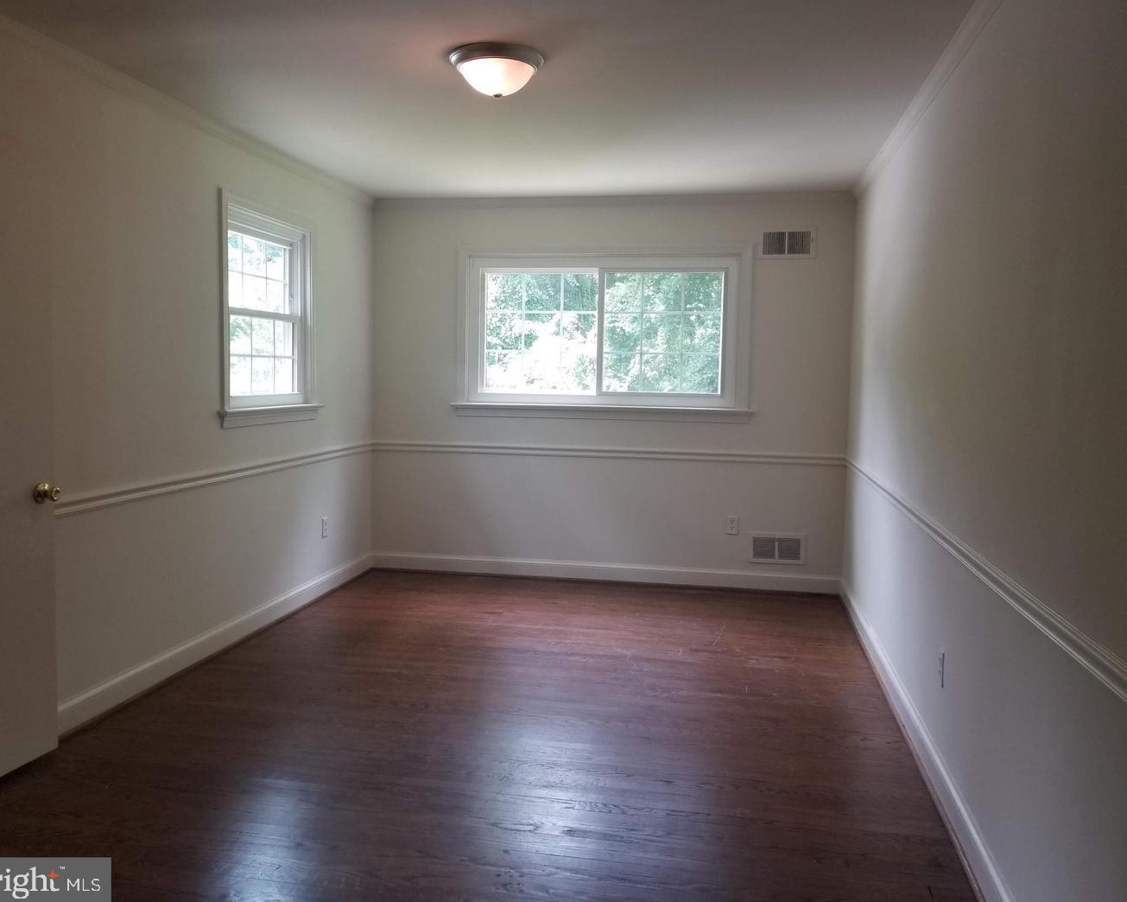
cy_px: 441
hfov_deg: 62.2
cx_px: 581
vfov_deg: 51.5
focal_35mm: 28
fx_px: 934
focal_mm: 4.25
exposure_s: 1/60
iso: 64
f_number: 1.7
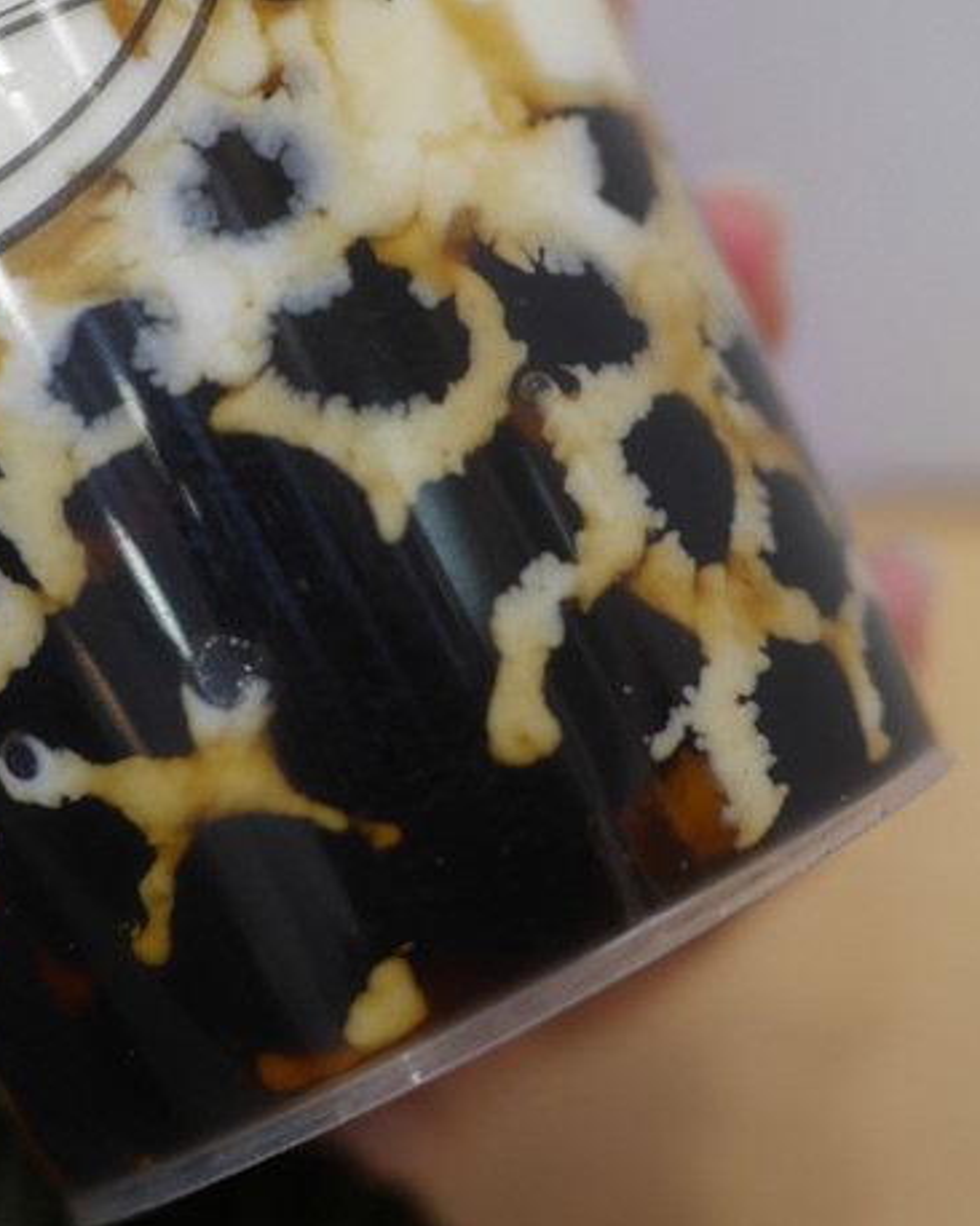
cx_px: 273
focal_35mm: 64
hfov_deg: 23.6
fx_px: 2322
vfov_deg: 29.6
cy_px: 573
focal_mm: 15
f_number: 1.8
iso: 200
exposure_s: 1/125
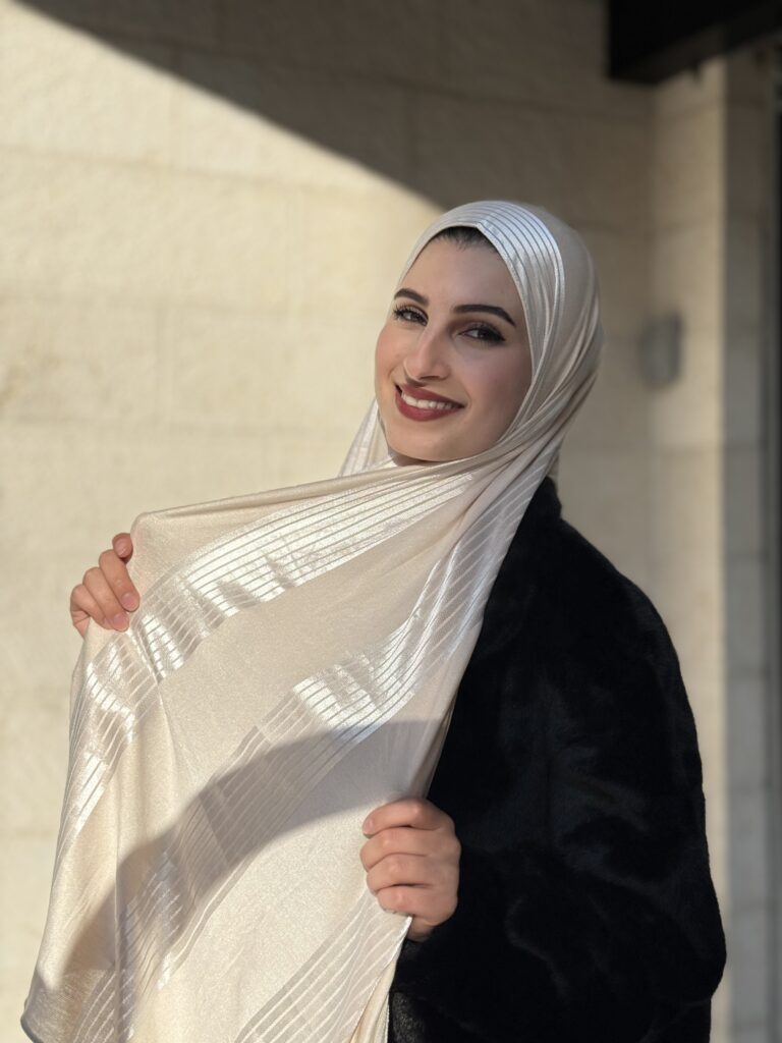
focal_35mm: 48
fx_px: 1446
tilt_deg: +0.9
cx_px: 391
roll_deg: -0.6
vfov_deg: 39.7
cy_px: 522
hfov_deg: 30.3
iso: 80
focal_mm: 6.76
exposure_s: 1/4329
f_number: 1.78
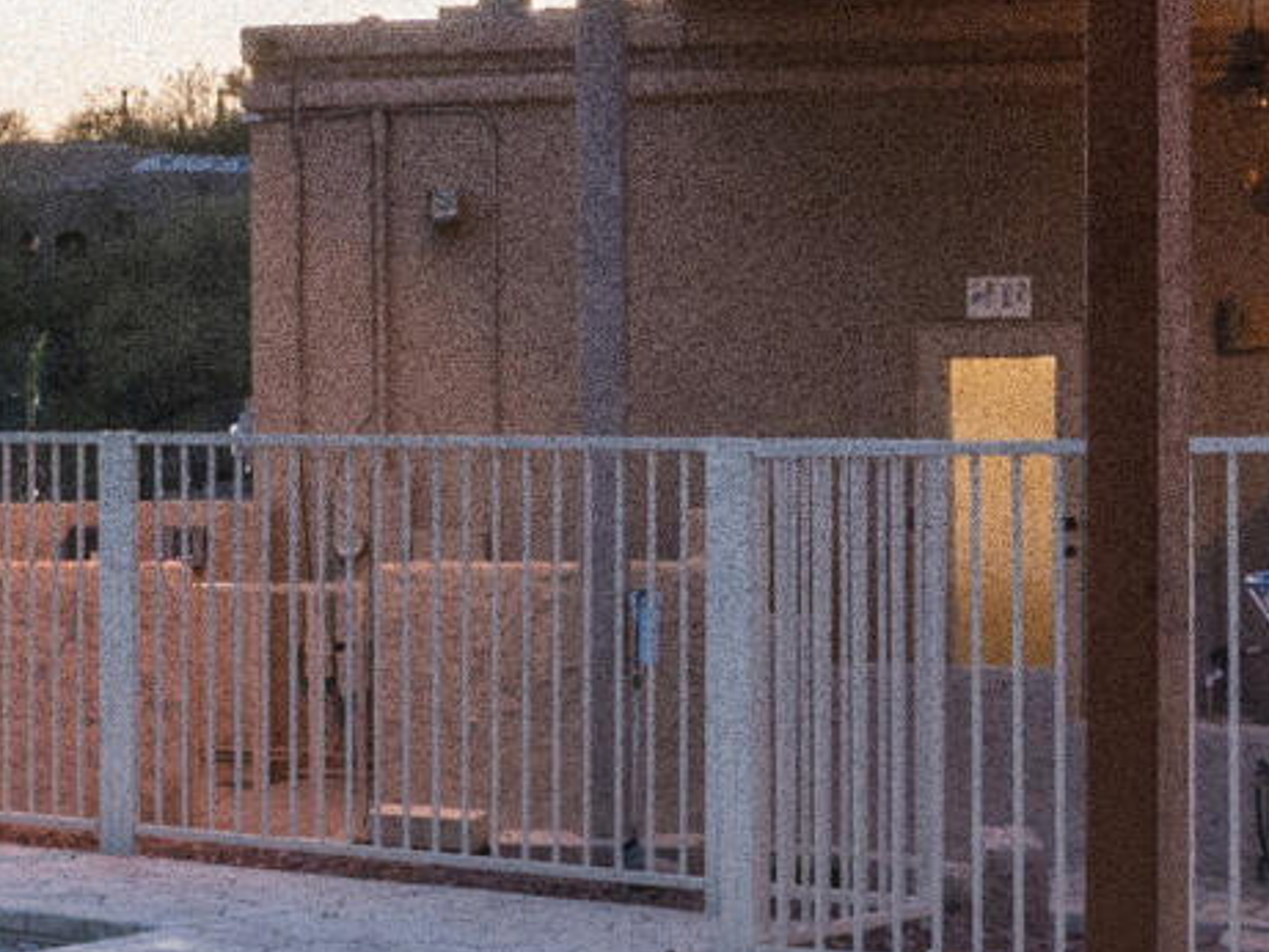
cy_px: 520
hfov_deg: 18.7
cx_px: -193
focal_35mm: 100
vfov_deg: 14.8
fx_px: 3667
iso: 800
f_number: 20
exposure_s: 1/6
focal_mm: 16
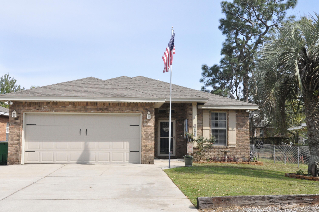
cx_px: 160
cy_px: 106
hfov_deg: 51.3
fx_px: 332
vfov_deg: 35.4
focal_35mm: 38
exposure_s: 1/500
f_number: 22
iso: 2000
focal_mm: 25
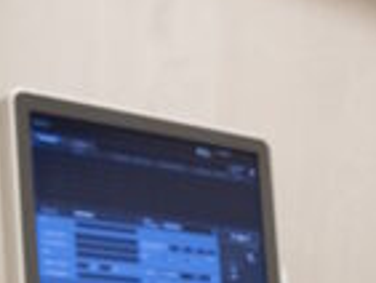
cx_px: 585
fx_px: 1392
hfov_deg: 14.3
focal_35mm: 128
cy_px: 414
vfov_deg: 11.2
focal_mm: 35
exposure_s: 1/125
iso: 1000
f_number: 2.5
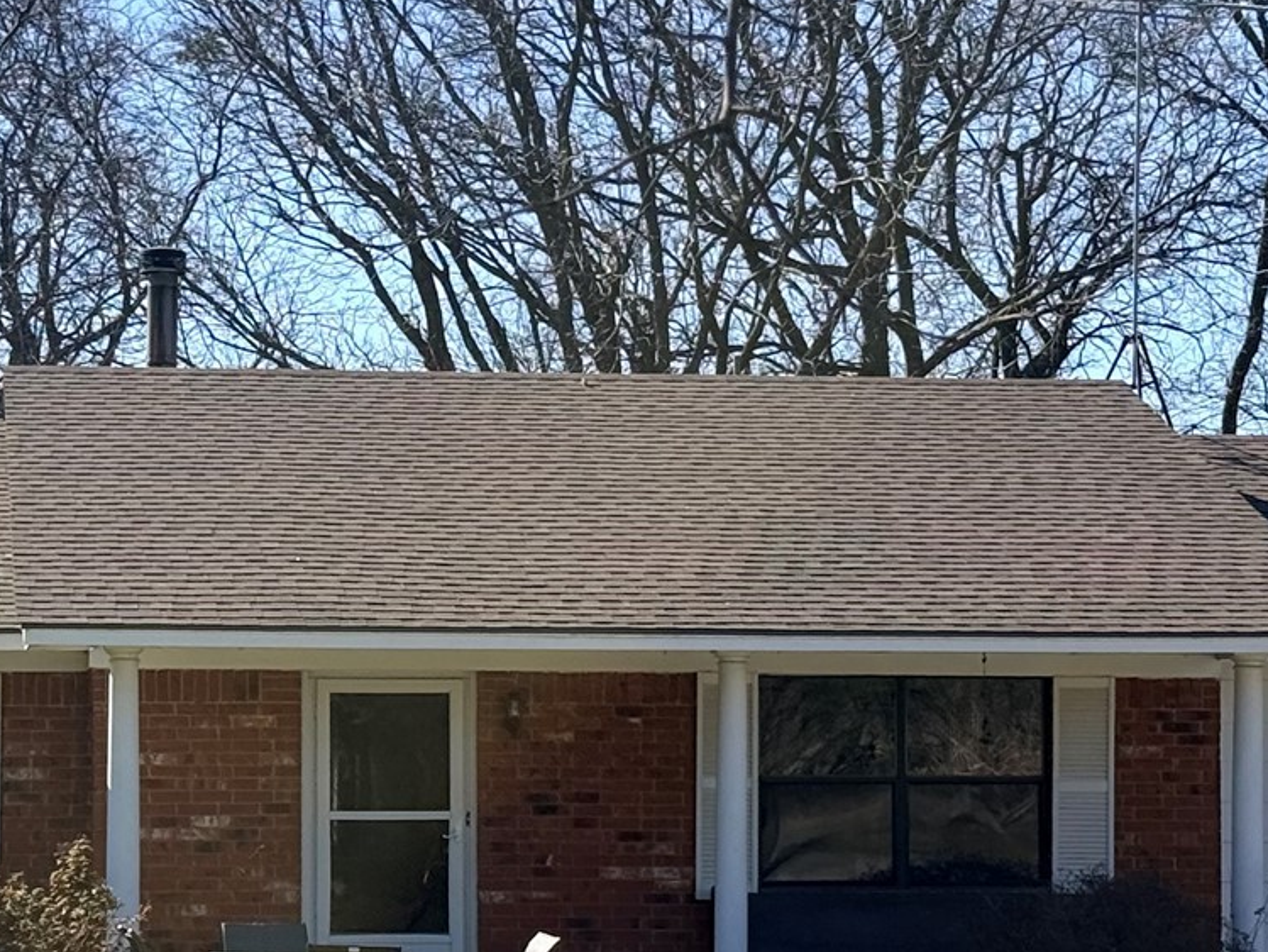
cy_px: 627
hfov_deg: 16.0
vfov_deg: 12.0
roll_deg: -1.0
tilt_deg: +1.5
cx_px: 384
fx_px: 4506
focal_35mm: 123
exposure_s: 1/3704
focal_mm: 6.76
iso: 64
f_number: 1.78
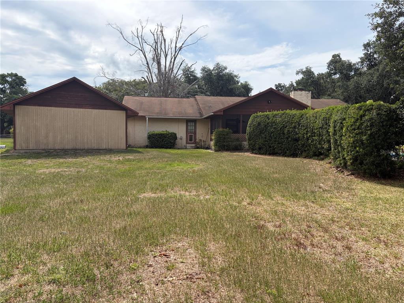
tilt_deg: -1.9
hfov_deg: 67.3
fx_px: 303
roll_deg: -1.3
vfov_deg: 53.1
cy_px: 152
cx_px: 202
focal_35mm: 26
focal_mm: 5.96
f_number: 1.6
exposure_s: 1/4329
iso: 50
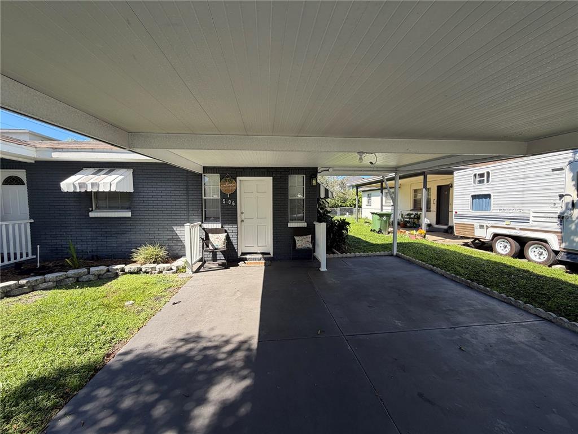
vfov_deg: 85.7
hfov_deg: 102.1
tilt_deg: -2.2
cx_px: 289
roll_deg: +0.6
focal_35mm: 14
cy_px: 217
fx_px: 234
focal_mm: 2.22
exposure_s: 1/502
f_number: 2.2
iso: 50
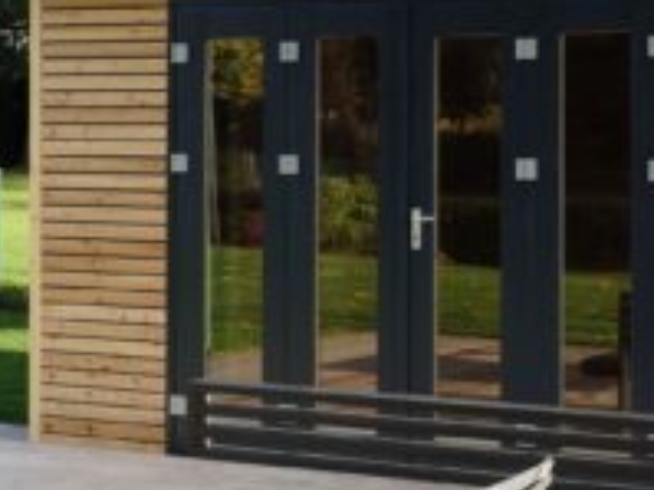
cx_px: 657
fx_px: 1605
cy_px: 207
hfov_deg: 22.2
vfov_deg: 17.3
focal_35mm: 85
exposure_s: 1/80
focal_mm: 24
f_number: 8
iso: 100
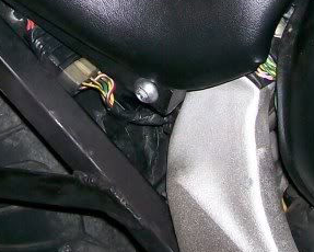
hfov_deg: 15.3
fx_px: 1162
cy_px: -104
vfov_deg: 11.9
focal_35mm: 125
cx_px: 63
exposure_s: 1/64
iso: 80
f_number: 2.7
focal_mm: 6
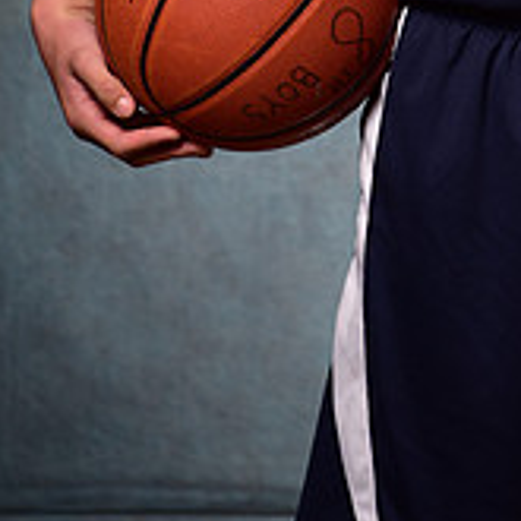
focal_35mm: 209
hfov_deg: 8.3
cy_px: -373
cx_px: 529
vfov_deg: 8.1
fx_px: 3559
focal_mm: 70
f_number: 5
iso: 100
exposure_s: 1/200
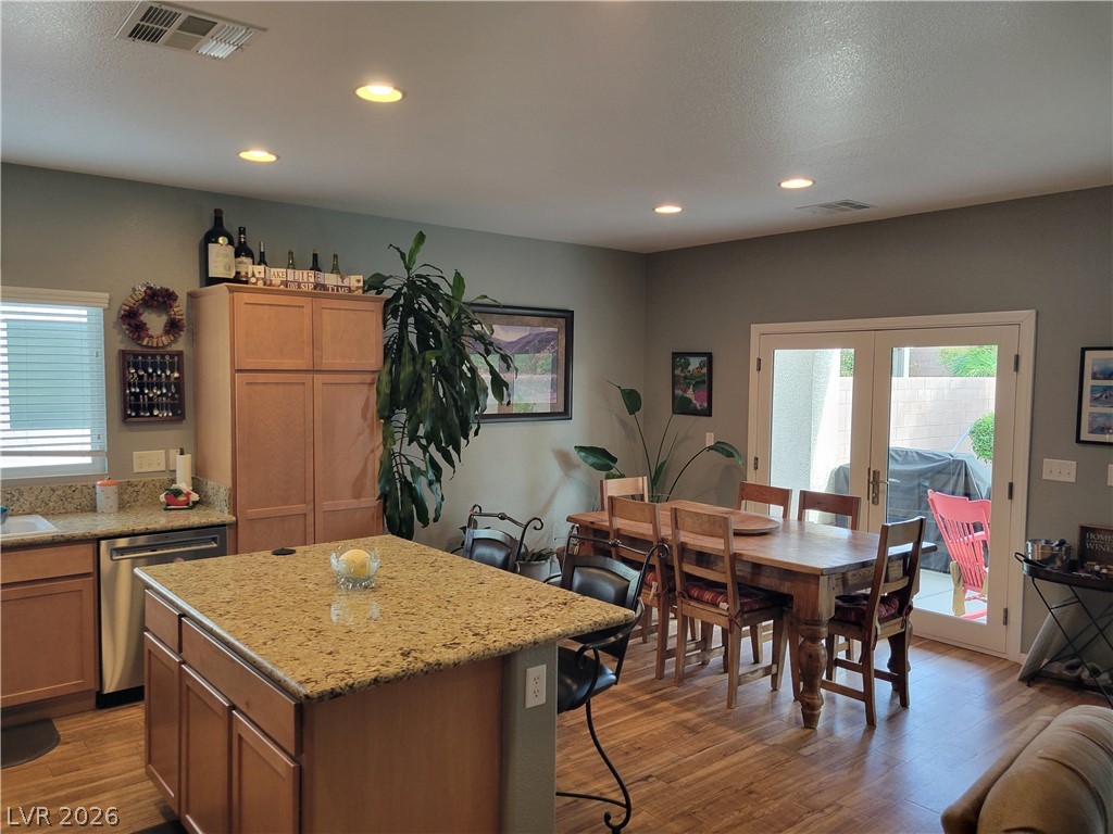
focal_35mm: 26
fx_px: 836
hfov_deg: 67.3
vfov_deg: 53.1
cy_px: 417
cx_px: 556
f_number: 1.8
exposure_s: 1/120
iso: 200
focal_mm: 5.4
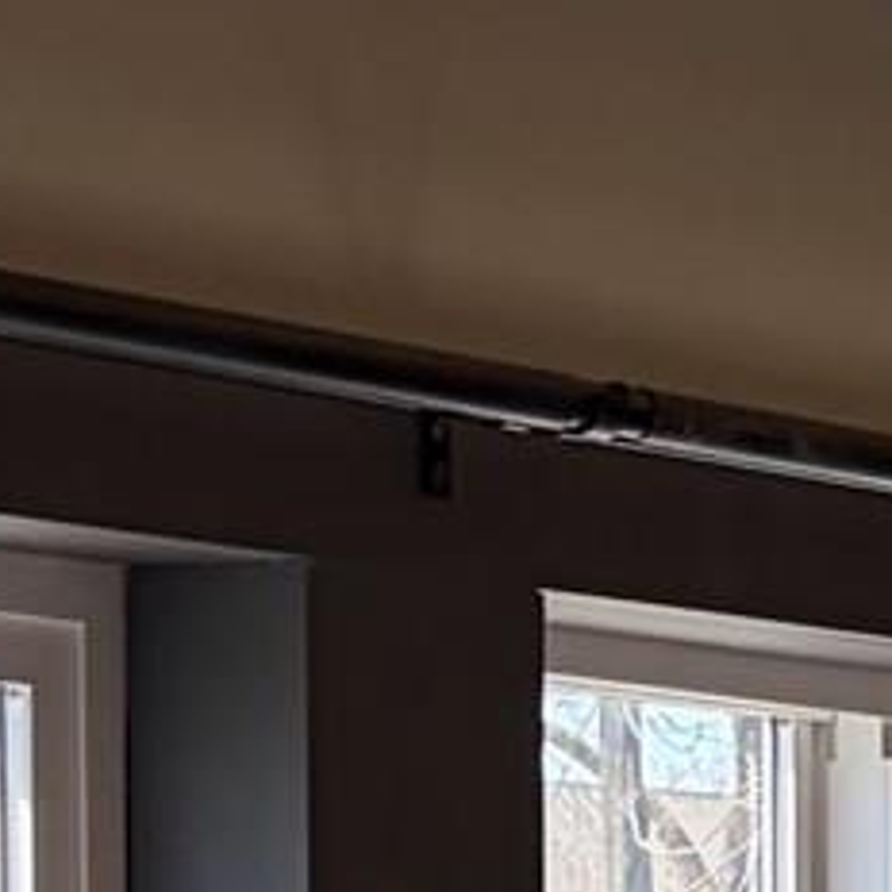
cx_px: 1177
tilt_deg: -2.6
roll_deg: -1.2
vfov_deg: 7.4
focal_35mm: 228
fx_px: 6647
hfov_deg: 7.6
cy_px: 1661
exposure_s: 1/317
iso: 50
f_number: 1.6
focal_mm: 5.96
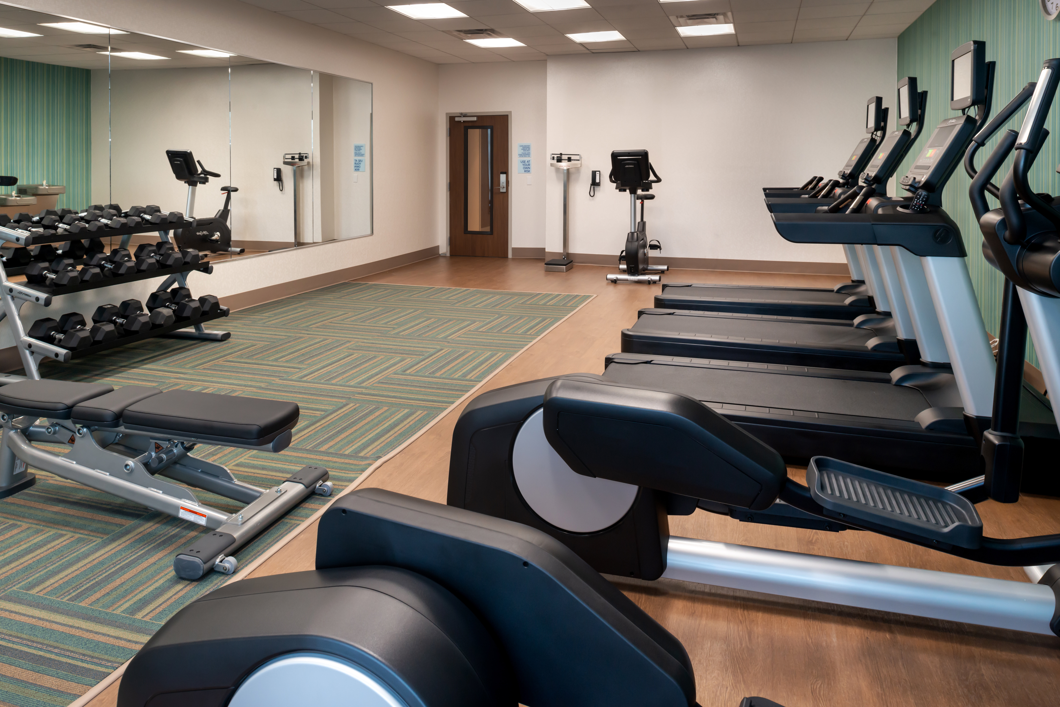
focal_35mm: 24
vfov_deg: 53.2
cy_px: 354
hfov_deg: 73.7
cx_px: 530
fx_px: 707
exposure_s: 1/15
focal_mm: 24
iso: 640
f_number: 11
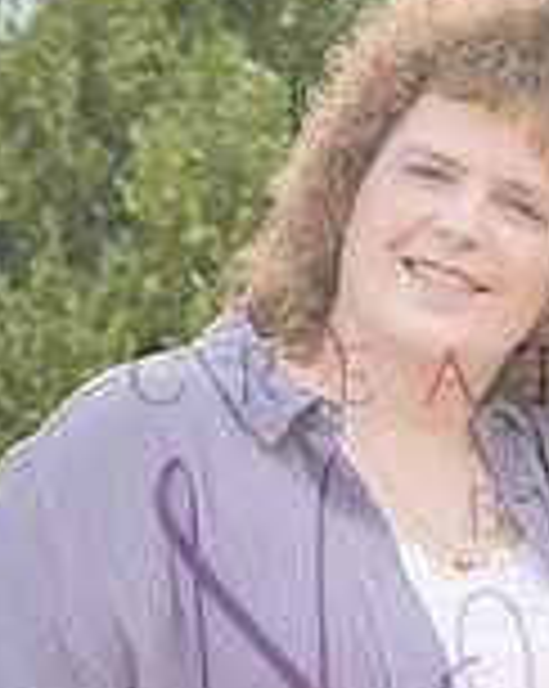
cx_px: 567
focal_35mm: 401
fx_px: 8161
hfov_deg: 3.8
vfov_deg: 4.8
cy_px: 585
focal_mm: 145
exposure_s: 1/500
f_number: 8
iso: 400
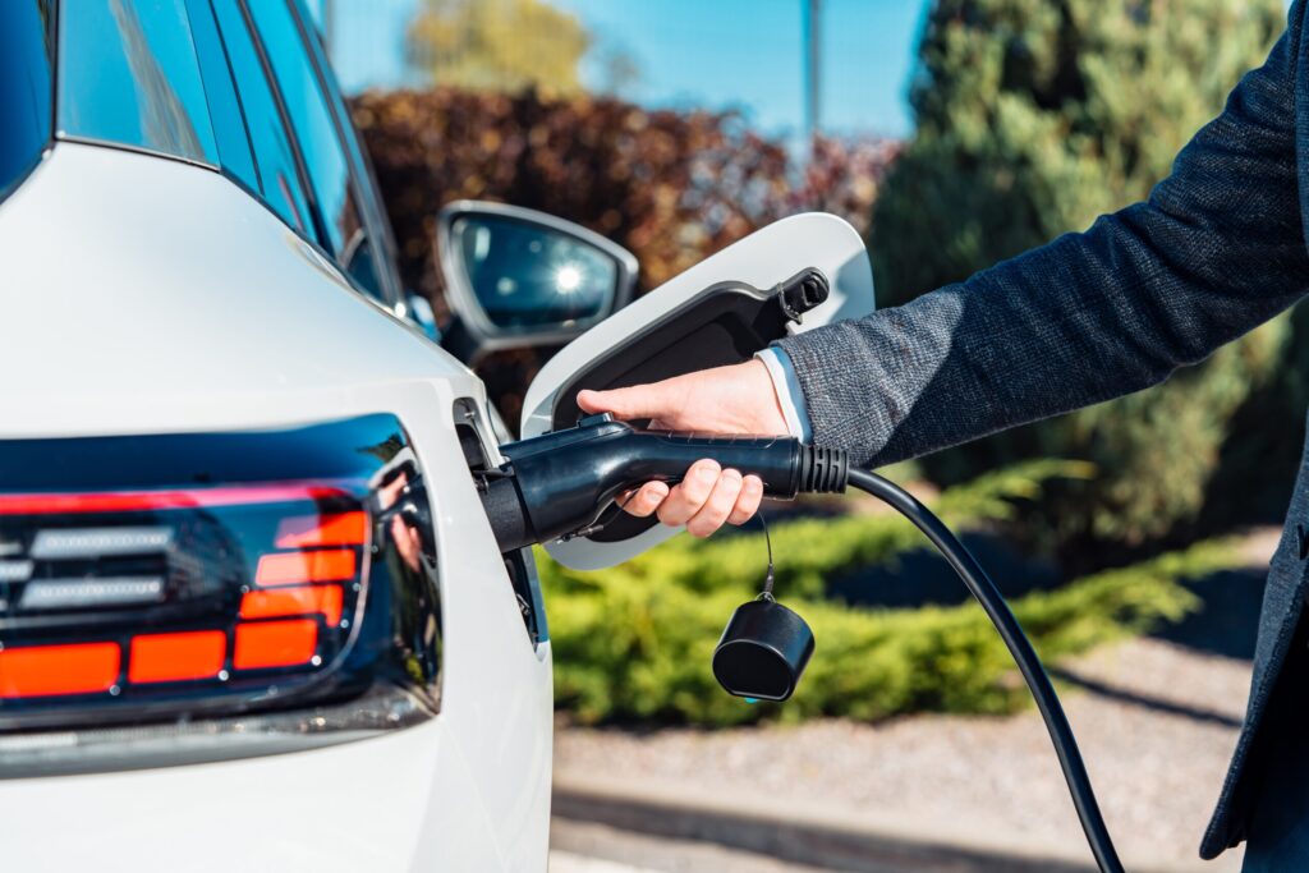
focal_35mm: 90
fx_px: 3273
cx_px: 654
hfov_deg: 22.6
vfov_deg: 15.2
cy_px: 436
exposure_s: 1/400
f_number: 5.6
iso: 100
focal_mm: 90
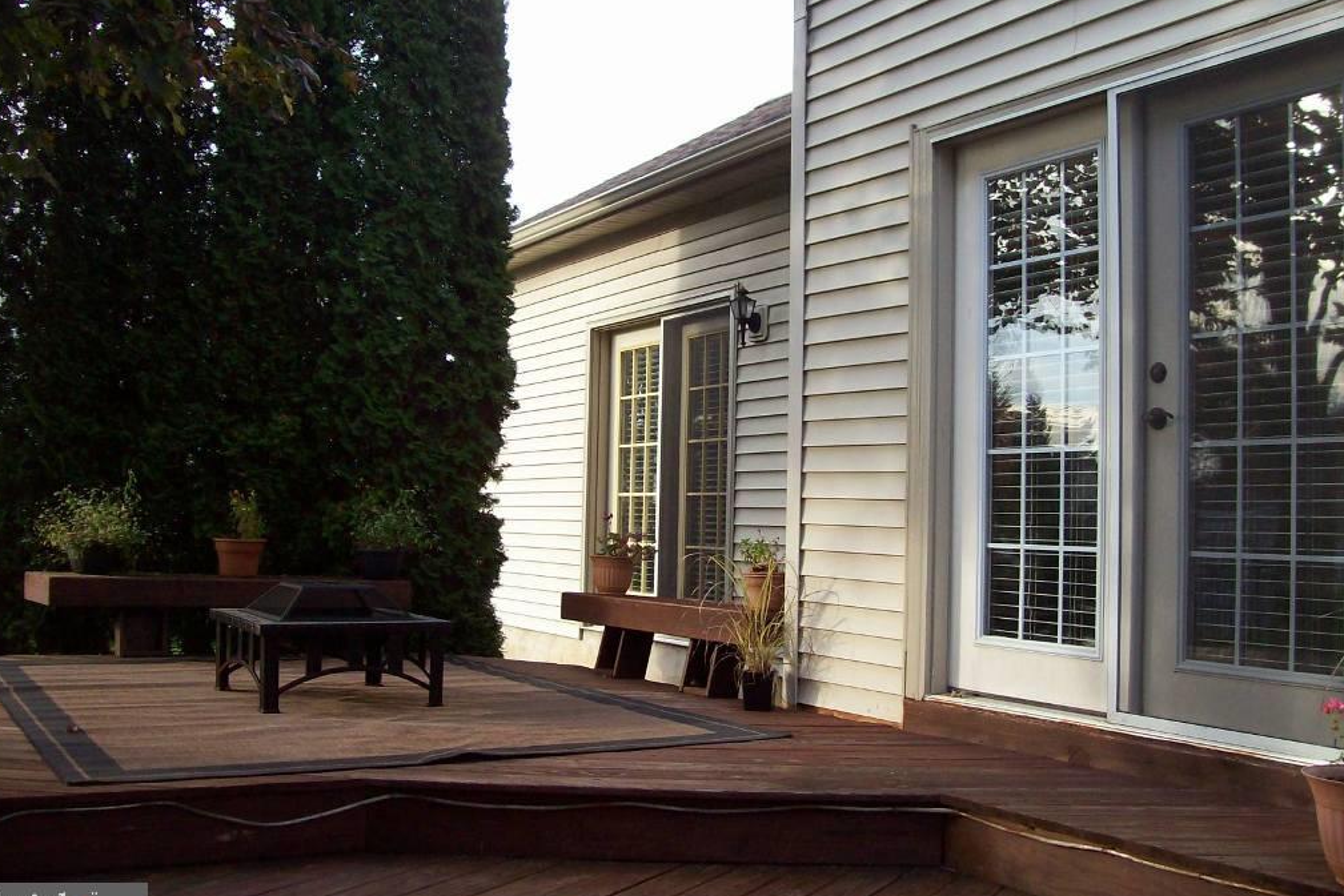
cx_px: 663
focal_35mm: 38
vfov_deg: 35.1
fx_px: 1419
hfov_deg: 50.7
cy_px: 426
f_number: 2.7
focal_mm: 6
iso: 80
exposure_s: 1/208
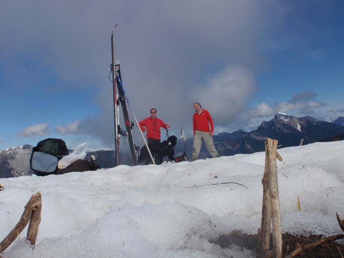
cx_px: 172
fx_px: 278
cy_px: 129
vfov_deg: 49.7
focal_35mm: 28
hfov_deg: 63.4
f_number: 5
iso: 64
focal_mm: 5
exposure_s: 1/1000
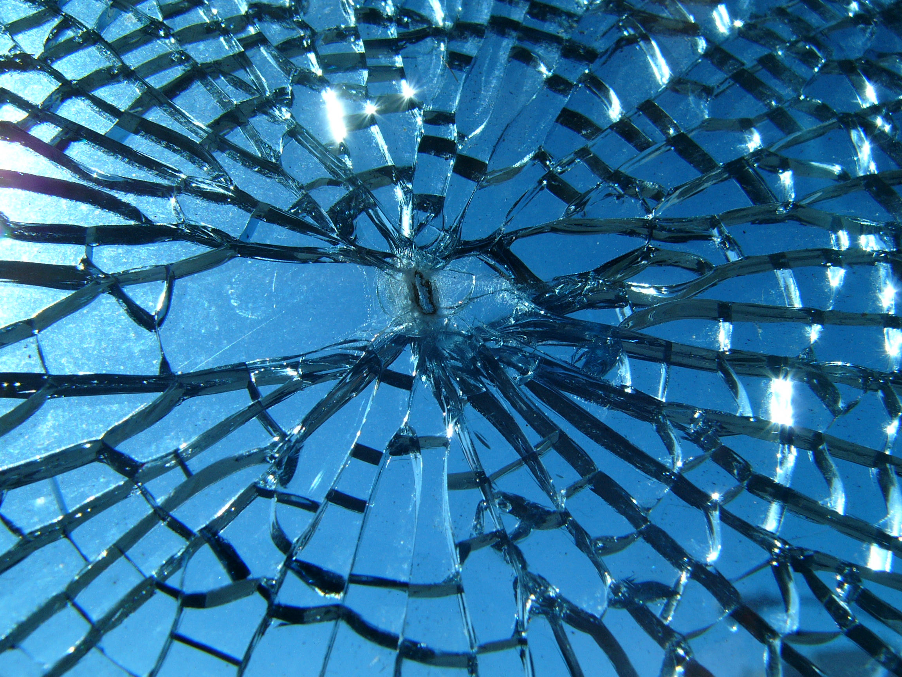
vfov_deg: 39.7
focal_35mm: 36
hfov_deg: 51.4
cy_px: 338
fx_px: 938
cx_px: 451
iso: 50
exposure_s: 1/400
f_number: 5.2
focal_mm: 6
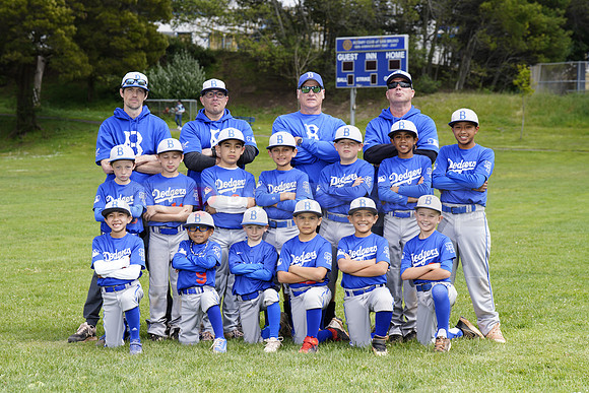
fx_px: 1538
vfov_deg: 14.6
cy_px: 196
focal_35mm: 94
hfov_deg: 21.7
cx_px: 294
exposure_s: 1/250
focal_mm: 94
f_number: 6.3
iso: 100
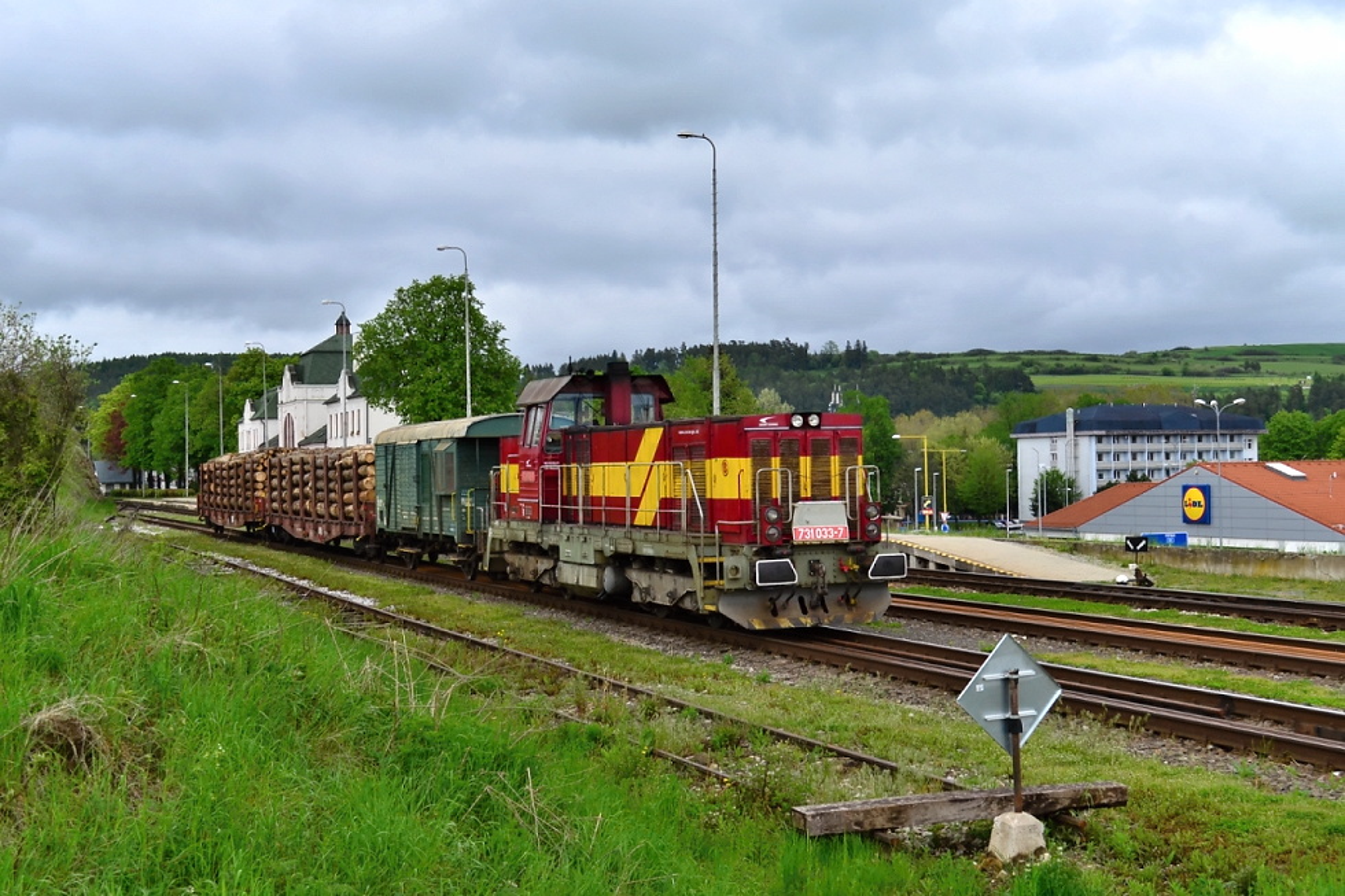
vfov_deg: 29.9
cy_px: 448
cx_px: 672
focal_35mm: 45
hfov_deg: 43.6
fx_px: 1681
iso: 200
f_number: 6.7
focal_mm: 30
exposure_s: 1/500
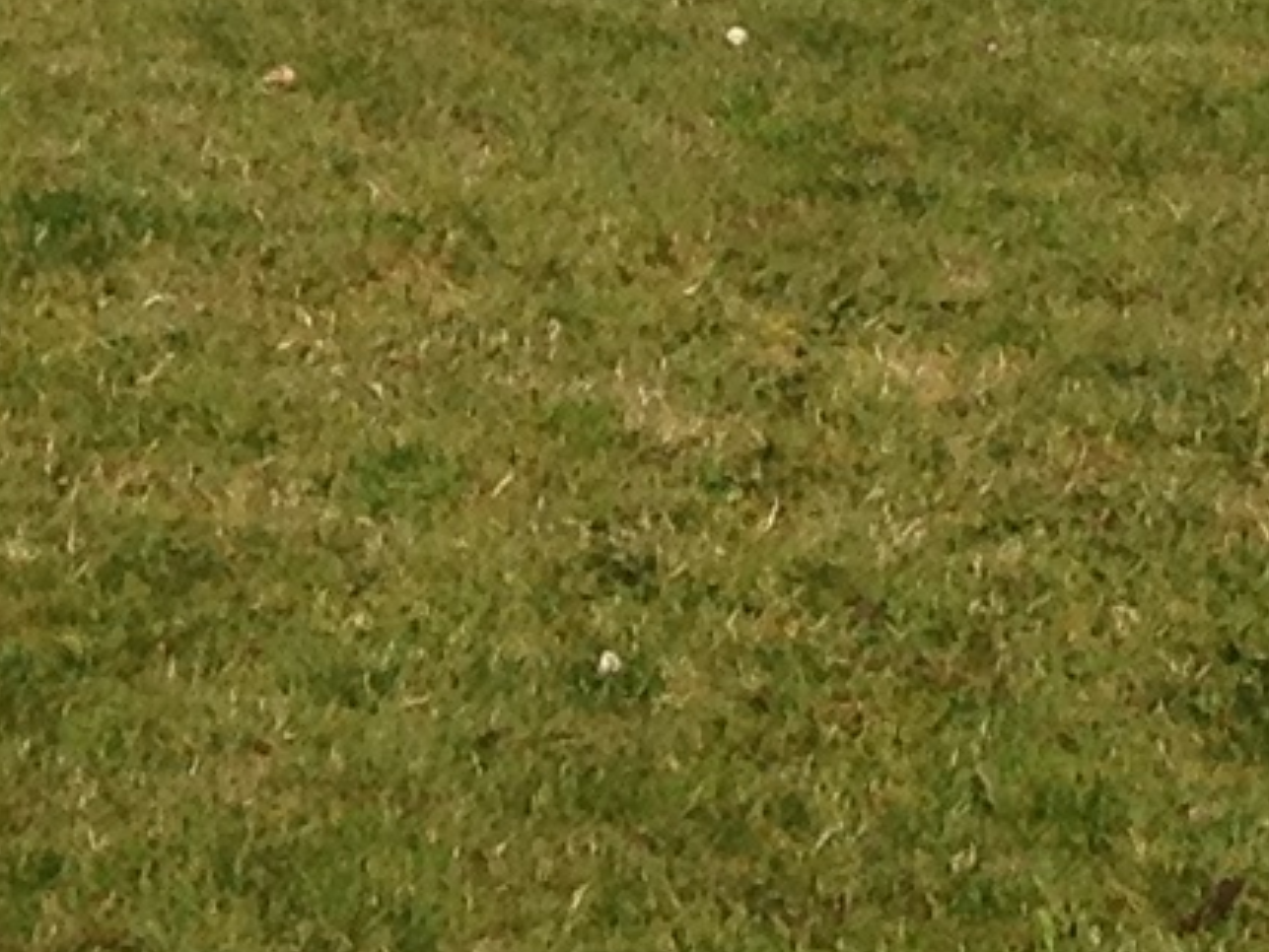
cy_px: -2516
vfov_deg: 5.1
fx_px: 9754
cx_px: 2535
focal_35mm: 266
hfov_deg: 7.2
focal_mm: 4.28
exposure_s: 1/2907
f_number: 2.4
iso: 50
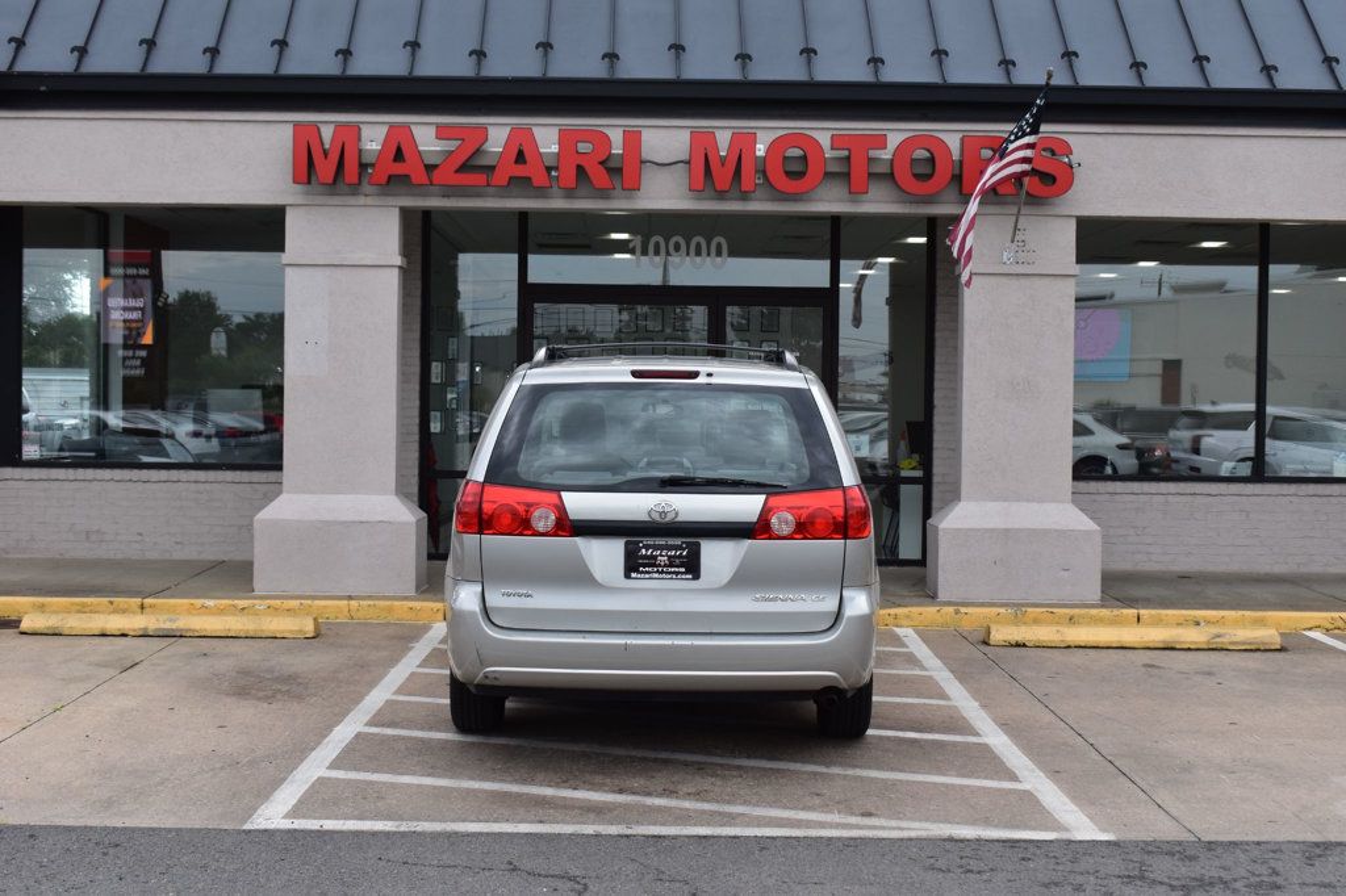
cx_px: 673
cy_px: 448
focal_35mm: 48
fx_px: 1794
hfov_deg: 41.1
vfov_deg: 28.1
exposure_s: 1/250
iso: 400
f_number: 10
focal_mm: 32
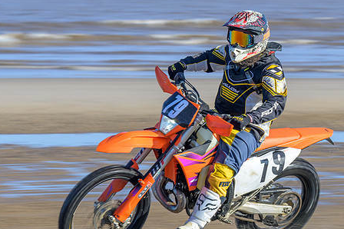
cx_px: 153
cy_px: 139
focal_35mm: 259
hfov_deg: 8.0
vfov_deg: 5.3
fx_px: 2473
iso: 64
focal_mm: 115
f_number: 7.1
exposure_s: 1/125
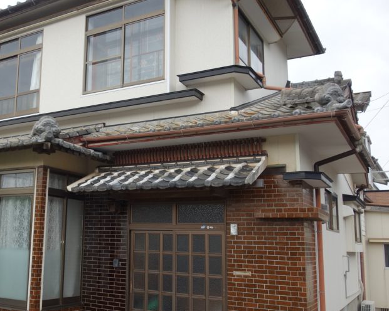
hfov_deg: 45.5
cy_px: 161
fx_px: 449
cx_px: 107
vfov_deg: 38.2
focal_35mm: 39
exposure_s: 1/100
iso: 125
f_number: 5
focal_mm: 10.4
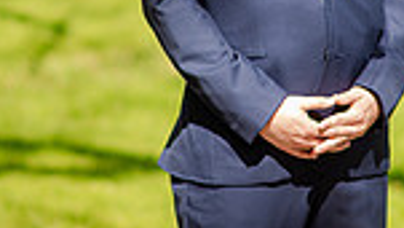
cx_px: 284
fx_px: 2850
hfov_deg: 8.1
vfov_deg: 4.6
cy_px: 70
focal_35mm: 266
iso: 200
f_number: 1.8
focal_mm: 85
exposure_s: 1/2000
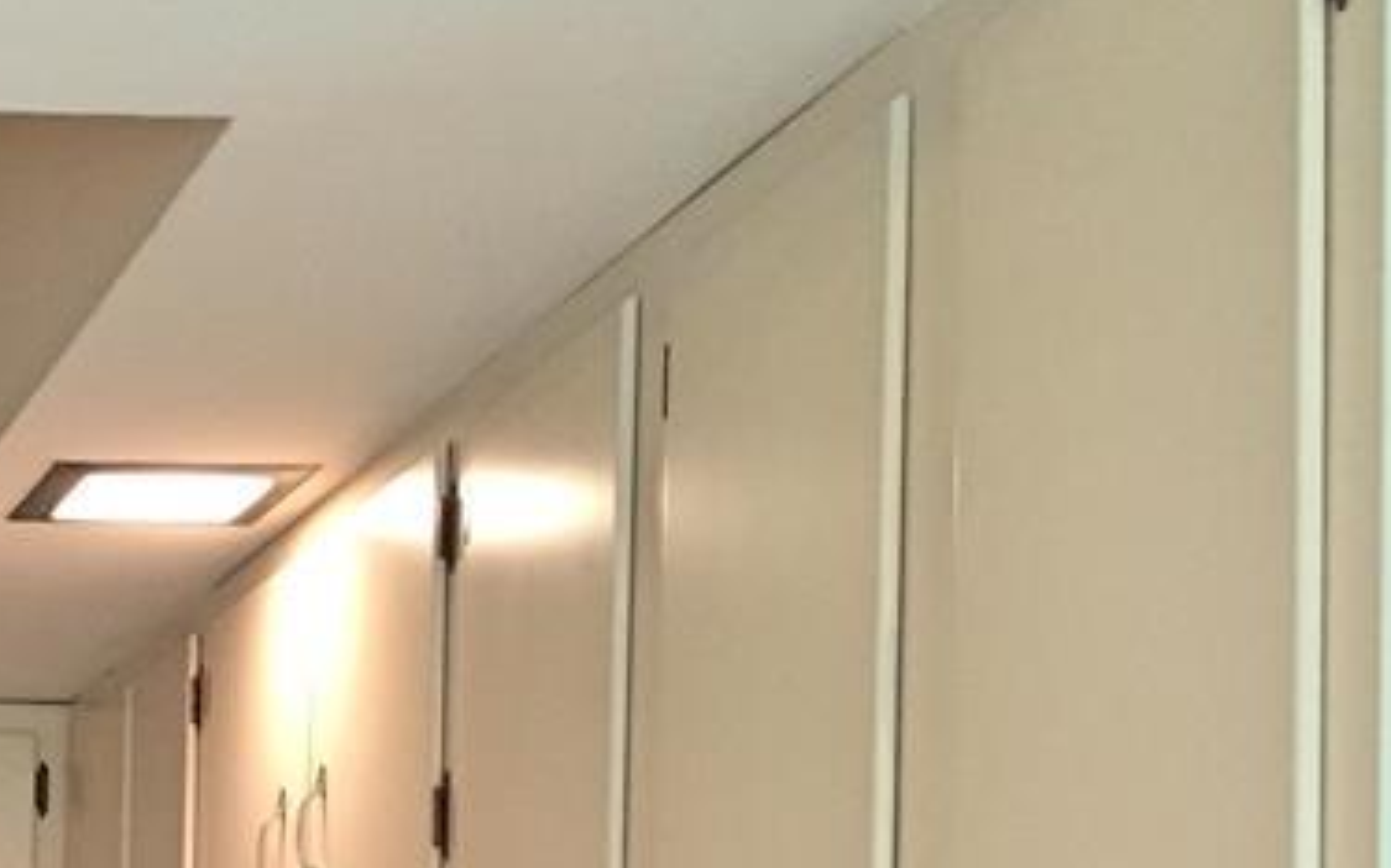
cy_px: 1228
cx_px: -475
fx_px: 3183
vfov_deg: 14.6
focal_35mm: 84
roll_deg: -1.3
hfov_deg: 21.9
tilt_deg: +1.2
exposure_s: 1/30
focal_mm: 4.15
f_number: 2.2
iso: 160
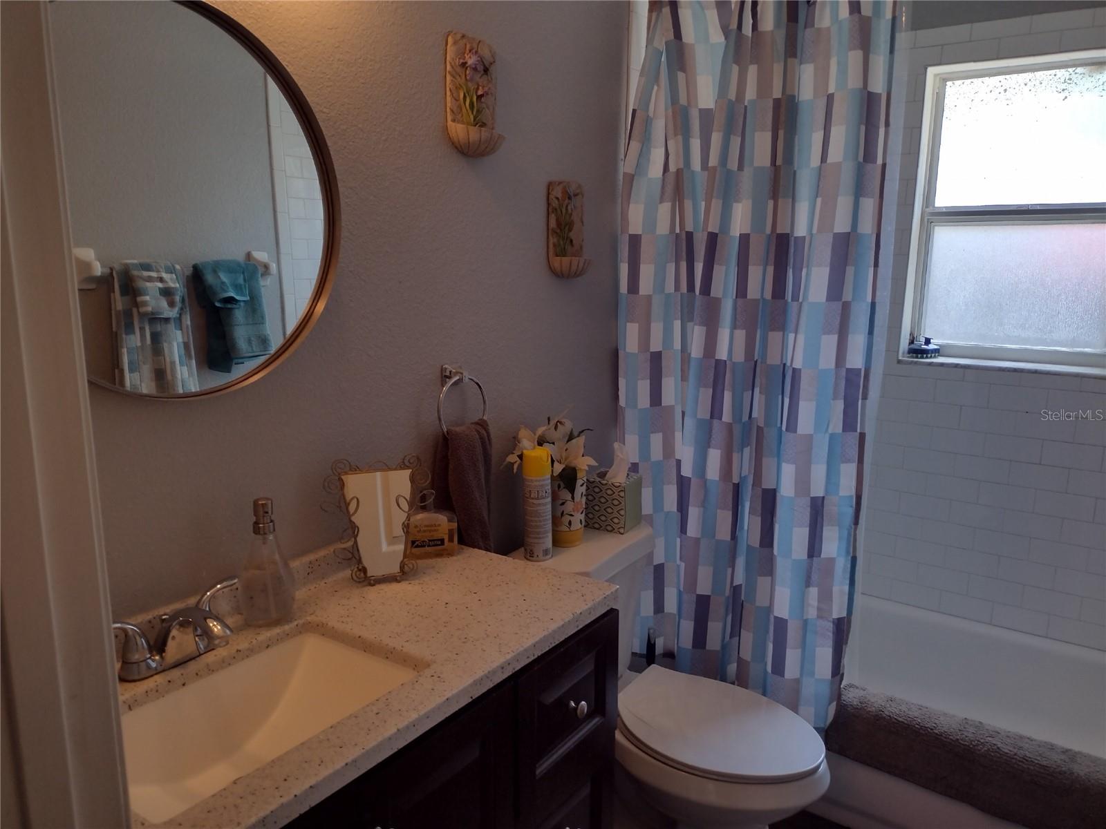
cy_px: 414
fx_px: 863
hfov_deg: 65.3
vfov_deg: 51.4
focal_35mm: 27
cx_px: 553
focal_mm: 4.71
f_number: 1.7
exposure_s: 1/120
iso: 185
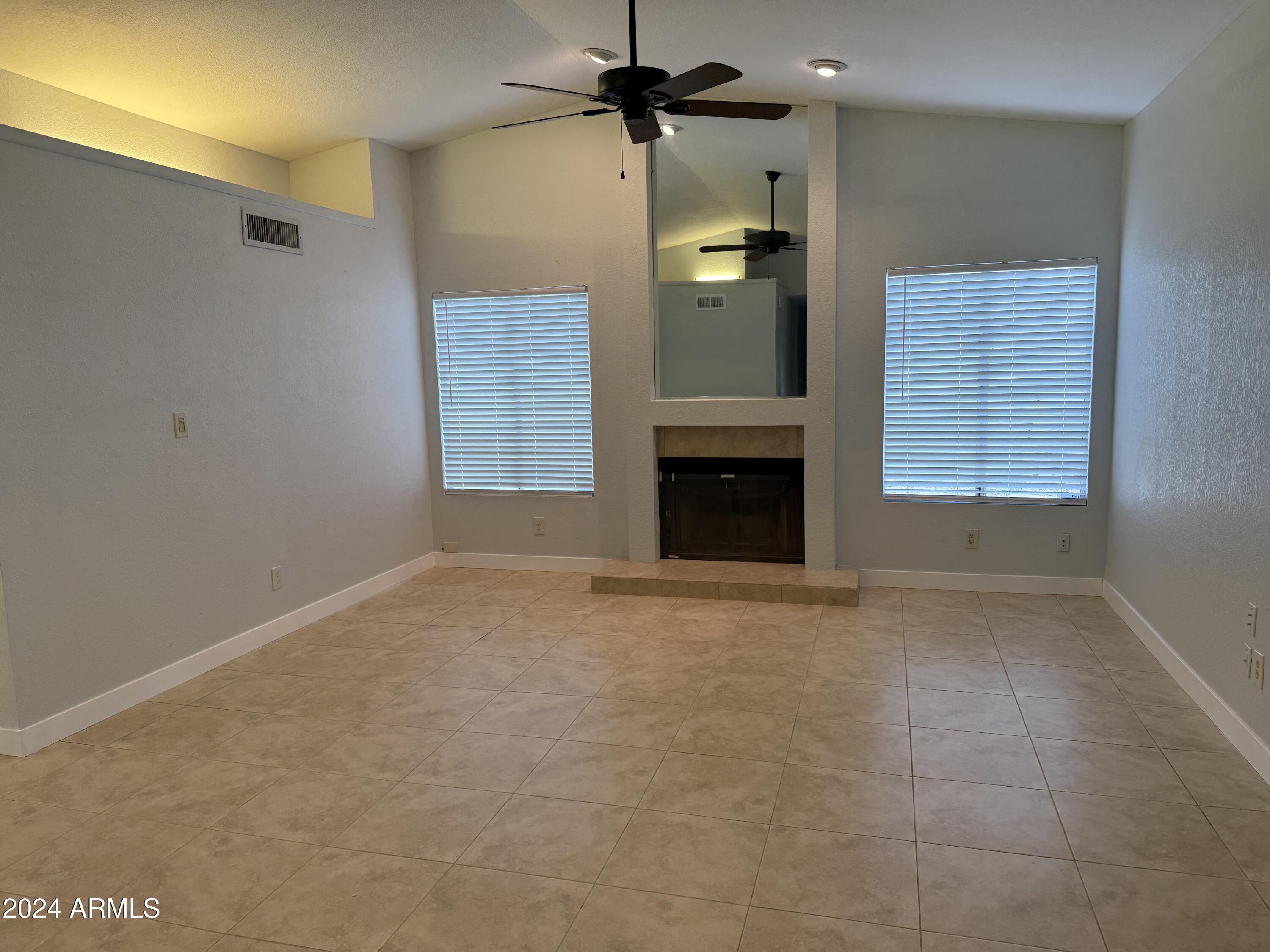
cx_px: 635
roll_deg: +2.2
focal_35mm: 24
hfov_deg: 71.6
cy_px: 476
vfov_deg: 56.8
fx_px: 881
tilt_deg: -6.4
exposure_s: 1/60
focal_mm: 6.76
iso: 100
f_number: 1.78
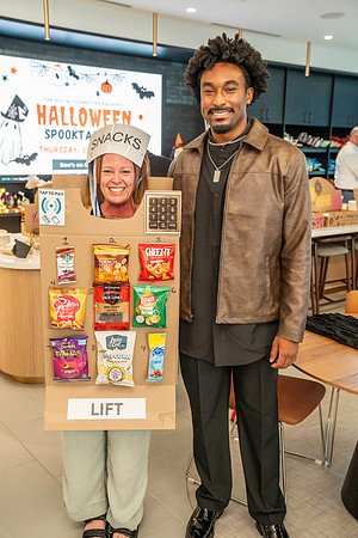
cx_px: 179
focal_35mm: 37
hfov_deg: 35.9
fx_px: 552
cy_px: 269
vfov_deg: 51.9
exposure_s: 1/160
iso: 4000
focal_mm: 37
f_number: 4
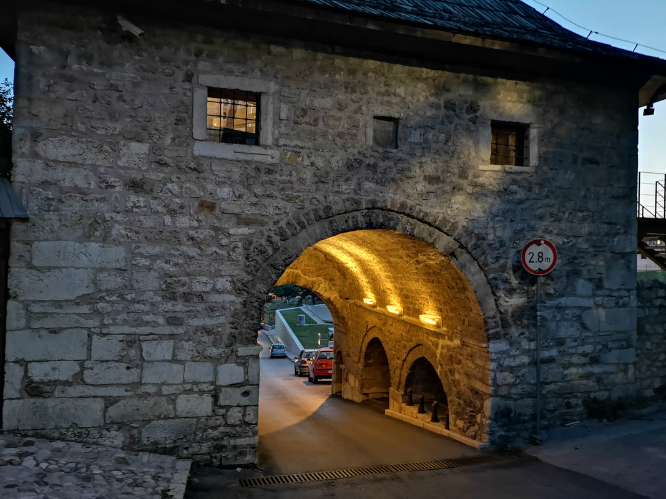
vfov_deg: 51.3
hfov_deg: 65.3
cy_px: 250
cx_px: 333
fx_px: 519
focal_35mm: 27
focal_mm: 3.95
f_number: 1.8
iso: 400
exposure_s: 4
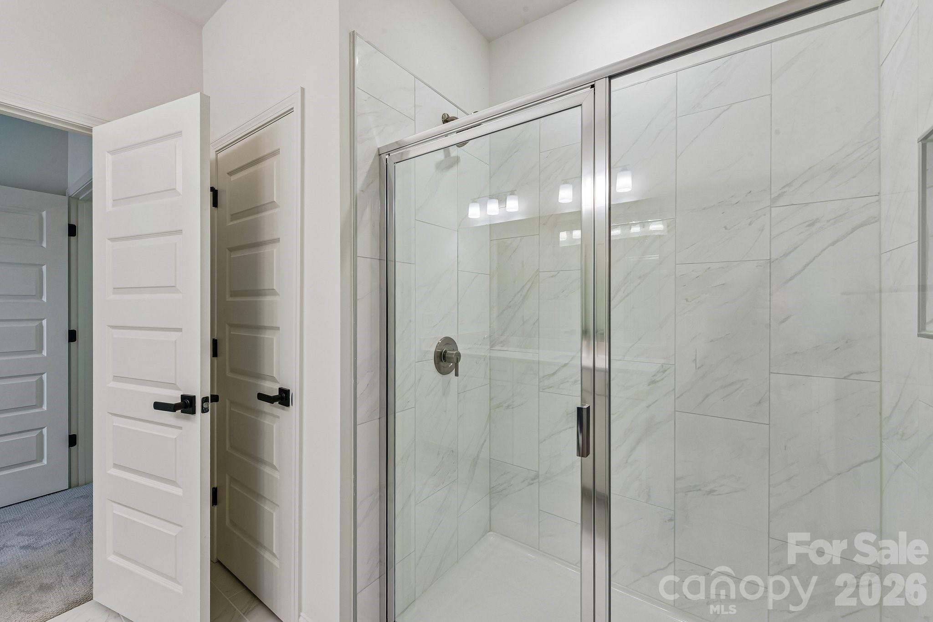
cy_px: 311
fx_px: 363
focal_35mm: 14
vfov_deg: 81.2
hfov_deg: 104.3
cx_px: 466
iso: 200
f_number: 11
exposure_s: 1/13
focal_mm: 14
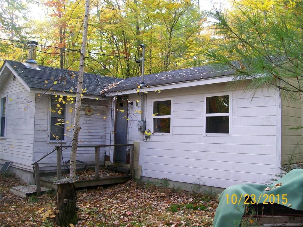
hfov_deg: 51.4
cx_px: 152
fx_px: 315
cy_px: 114
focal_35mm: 36
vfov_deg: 39.7
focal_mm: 6
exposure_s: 1/77.4
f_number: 2.7
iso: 80
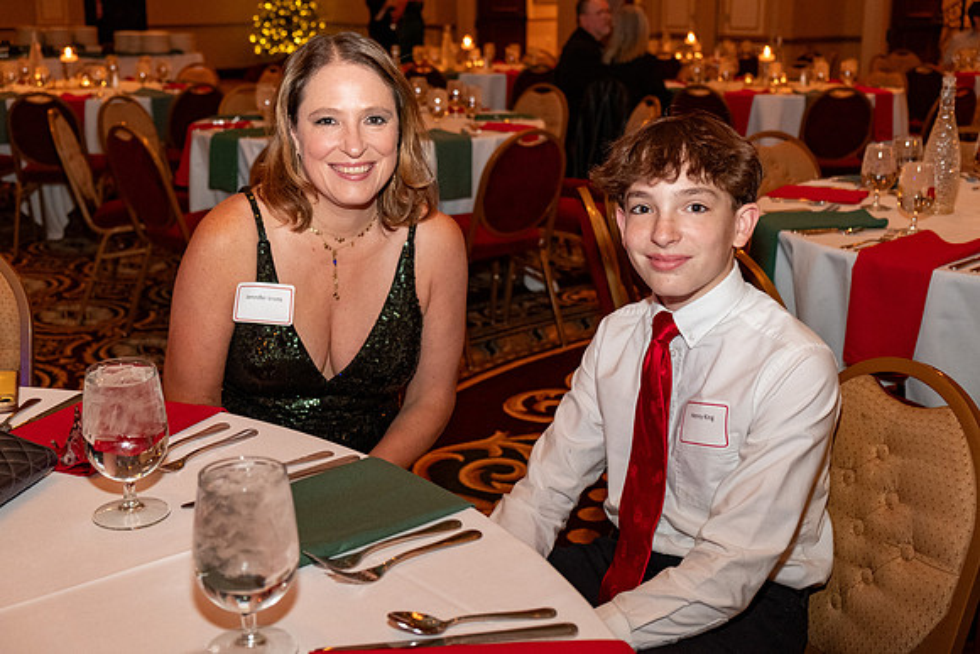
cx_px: 490
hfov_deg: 46.4
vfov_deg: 31.9
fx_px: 1144
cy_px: 327
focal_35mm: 42
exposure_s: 1/125
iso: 2500
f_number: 3.2
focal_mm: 27.7
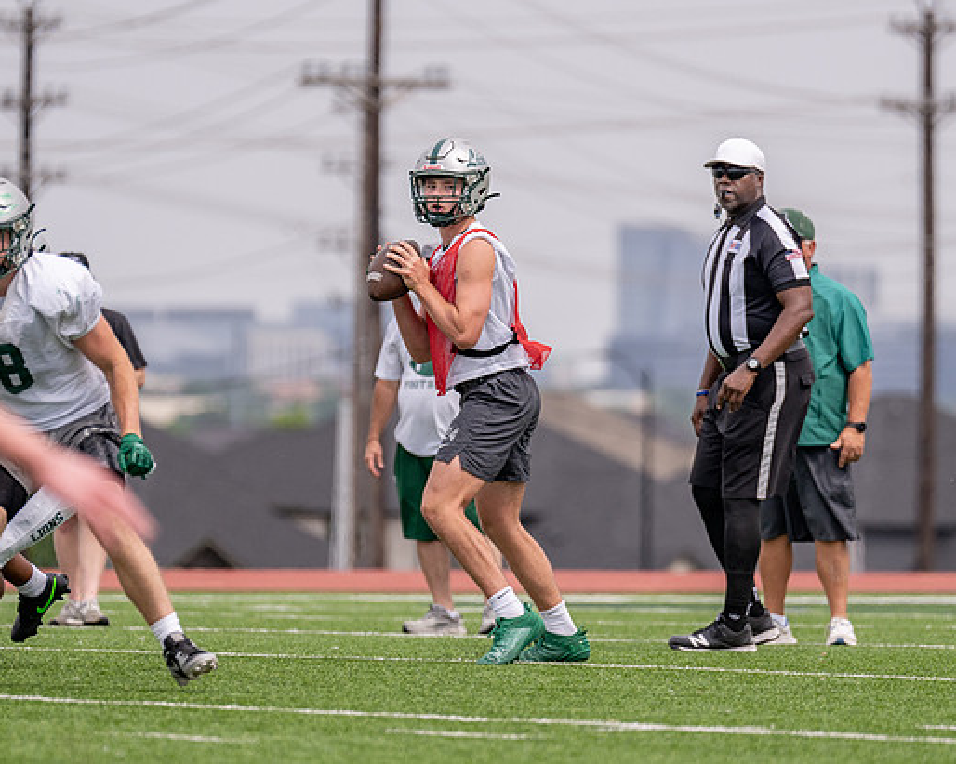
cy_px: 325
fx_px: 9760
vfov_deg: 4.5
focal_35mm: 345
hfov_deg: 5.6
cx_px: 482
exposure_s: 1/4000
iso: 250
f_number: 2.8
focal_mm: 200
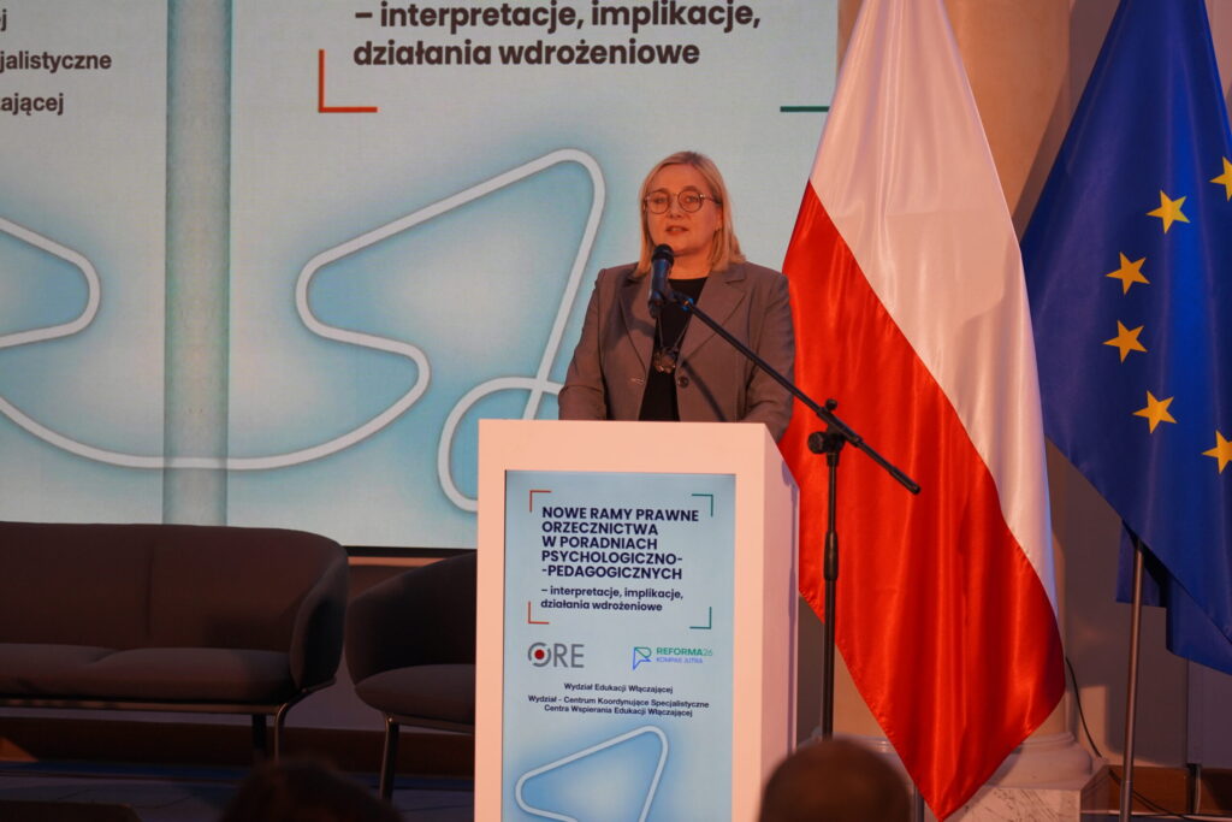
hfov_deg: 19.5
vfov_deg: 13.0
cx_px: 616
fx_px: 3594
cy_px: 411
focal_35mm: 105
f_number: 4
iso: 640
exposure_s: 1/160
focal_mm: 105
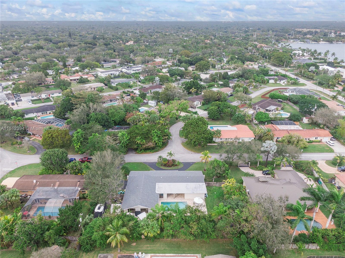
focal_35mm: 24
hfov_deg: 71.6
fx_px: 239
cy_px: 129
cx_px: 172
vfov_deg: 56.8
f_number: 2.8
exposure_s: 1/320
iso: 100
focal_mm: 4.39
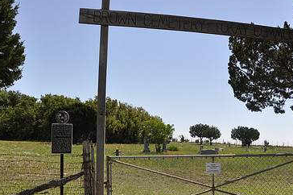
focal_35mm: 43
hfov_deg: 44.1
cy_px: 137
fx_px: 350
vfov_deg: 30.8
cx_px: 217
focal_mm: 18
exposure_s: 1/320
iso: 200
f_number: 9
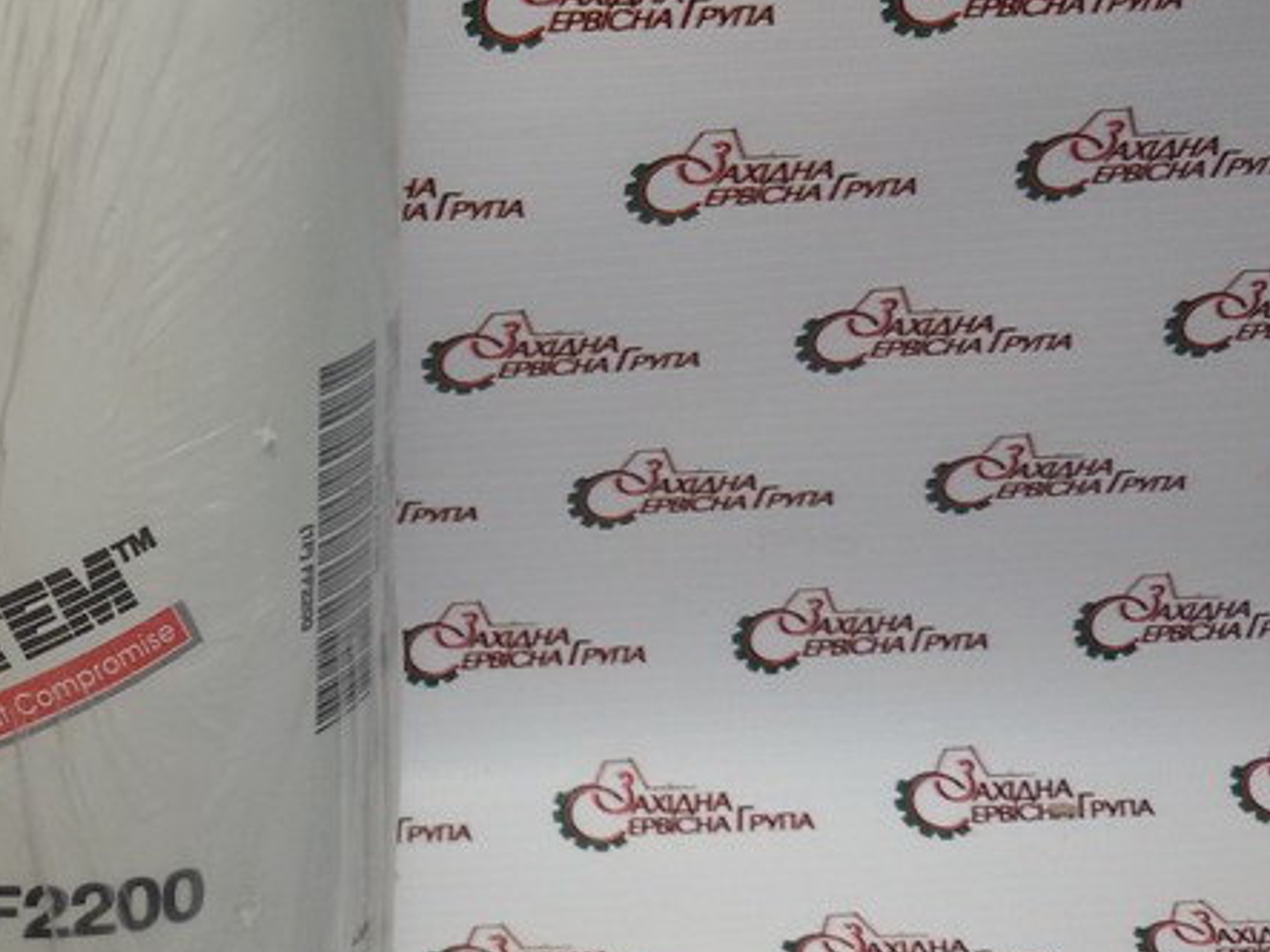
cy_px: 596
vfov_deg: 21.0
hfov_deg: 26.2
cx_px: -26
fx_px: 2567
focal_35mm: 70
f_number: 2.4
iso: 40
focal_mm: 2.93
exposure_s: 1/50
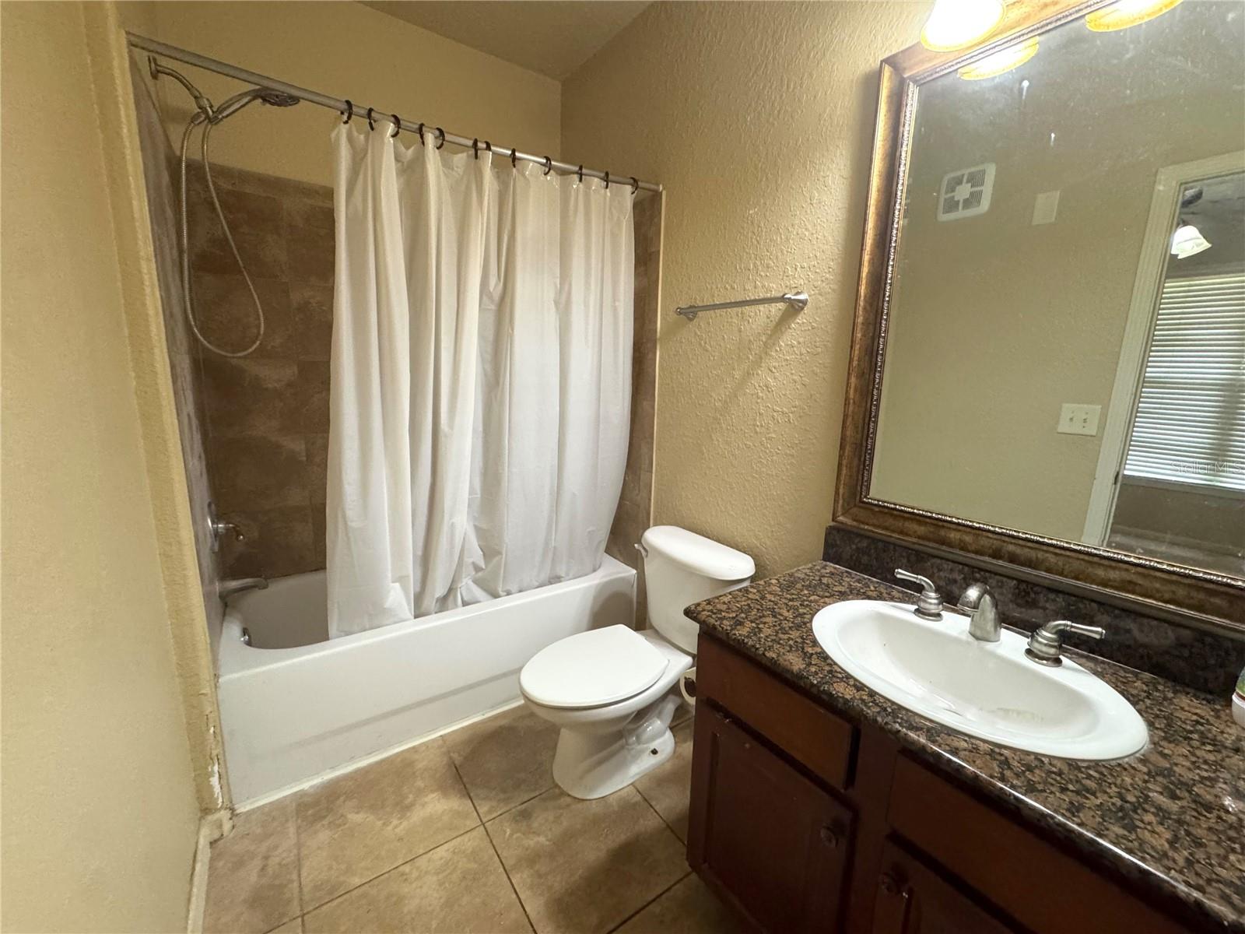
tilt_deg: -11.6
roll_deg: -0.6
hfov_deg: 102.1
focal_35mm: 14
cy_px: 467
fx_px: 504
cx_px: 622
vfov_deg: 85.7
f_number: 2.2
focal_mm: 2.22
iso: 500
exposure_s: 1/60
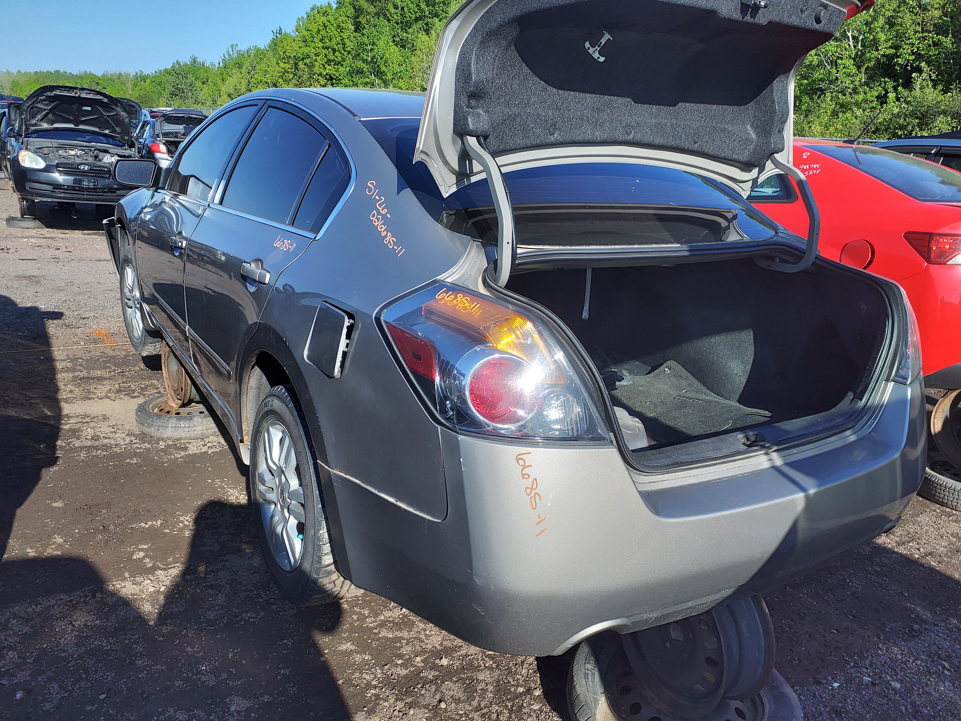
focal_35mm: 26
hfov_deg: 67.3
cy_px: 360
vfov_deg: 53.1
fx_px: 722
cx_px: 480
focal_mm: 3.58
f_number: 1.9
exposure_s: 1/517
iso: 40
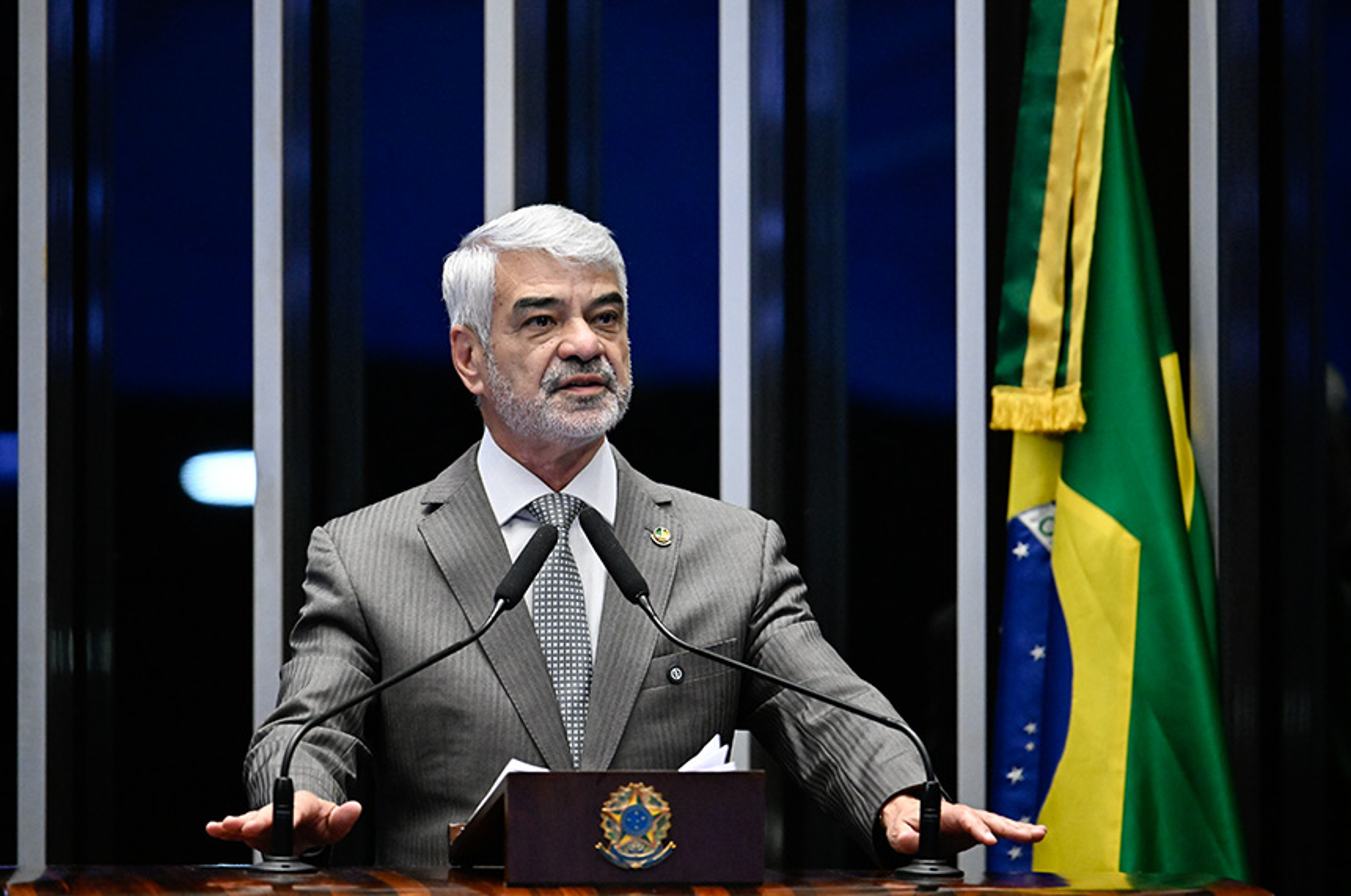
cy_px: 448
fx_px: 14983
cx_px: 676
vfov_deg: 3.4
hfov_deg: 5.2
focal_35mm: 400
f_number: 4.5
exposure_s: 1/160
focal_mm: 400
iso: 8000
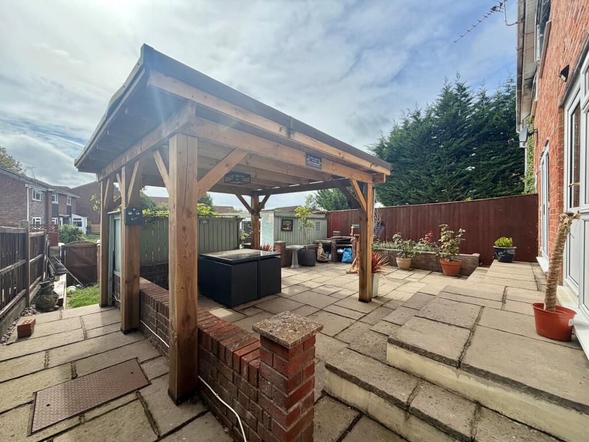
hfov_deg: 102.1
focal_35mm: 14
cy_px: 221
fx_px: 238
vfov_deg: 85.7
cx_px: 294
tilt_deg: -1.1
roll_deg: -0.6
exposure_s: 1/770
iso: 32
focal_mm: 2.22
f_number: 2.2
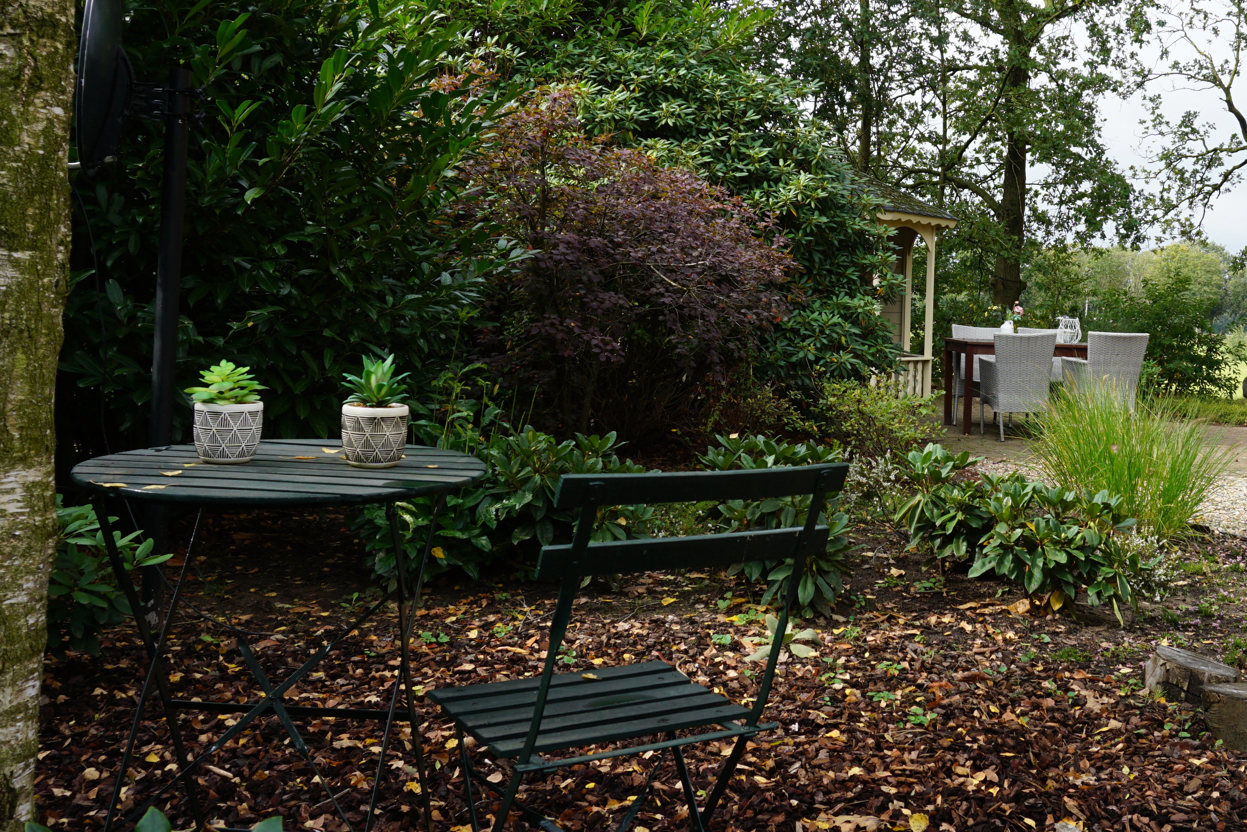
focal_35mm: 40
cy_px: 276
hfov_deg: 47.0
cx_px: 904
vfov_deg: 33.1
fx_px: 1385
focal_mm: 16
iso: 100
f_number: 8
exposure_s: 1/80
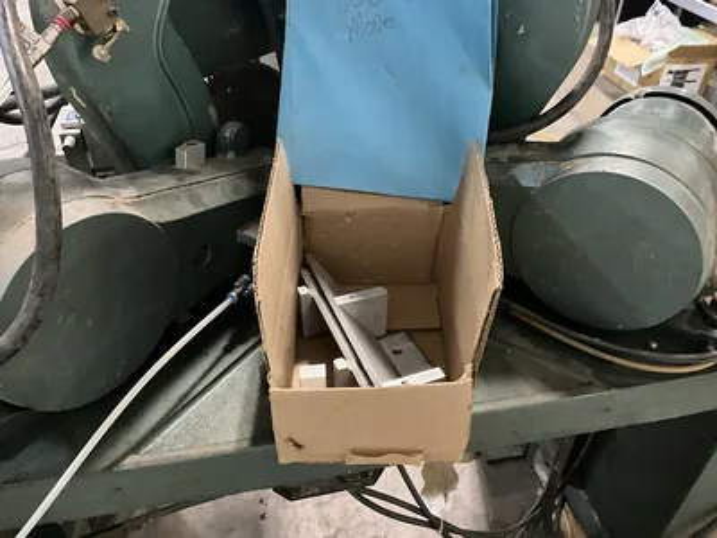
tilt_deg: -37.8
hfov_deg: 61.7
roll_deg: -2.0
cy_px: 269
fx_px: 601
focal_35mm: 29
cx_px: 358
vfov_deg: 48.2
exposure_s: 1/28
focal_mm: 3
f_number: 1.8
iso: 640
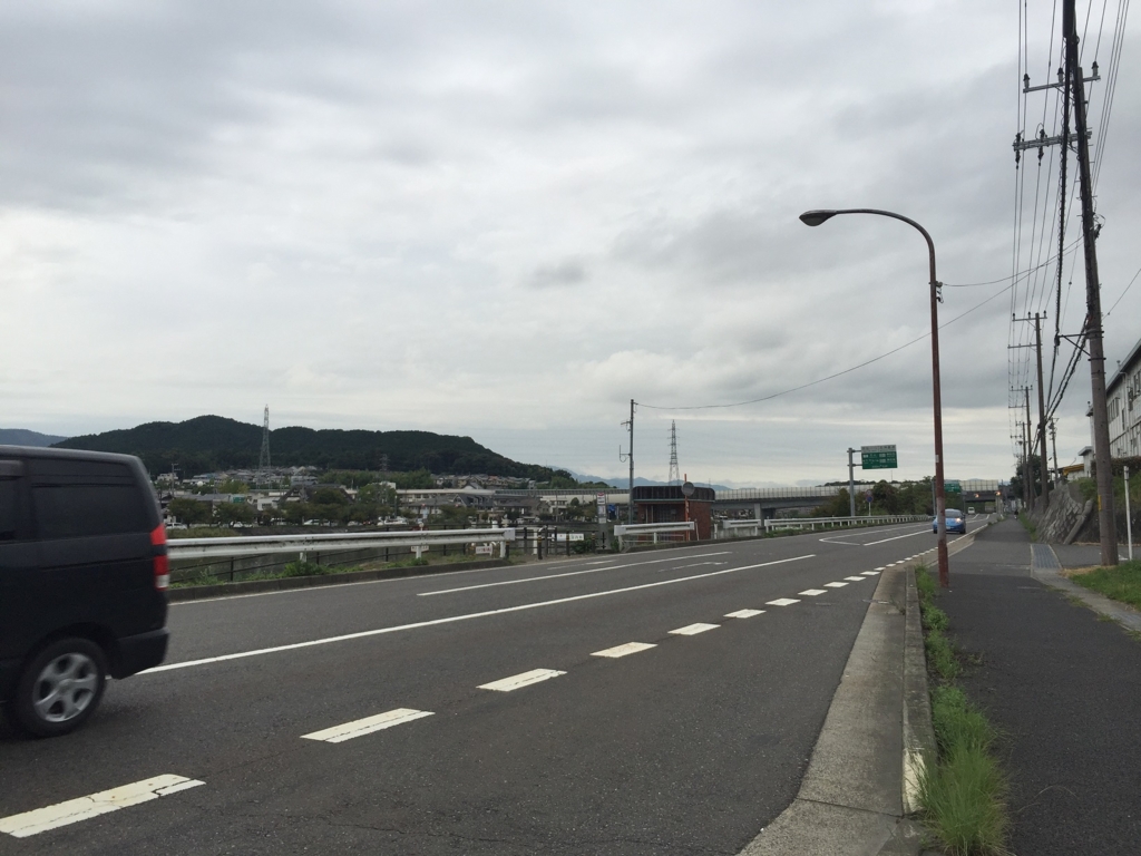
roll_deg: -0.6
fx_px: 956
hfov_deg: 61.7
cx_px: 570
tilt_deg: +3.8
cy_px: 428
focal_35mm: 29
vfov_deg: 48.2
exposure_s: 1/329
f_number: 2.2
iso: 32
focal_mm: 4.15
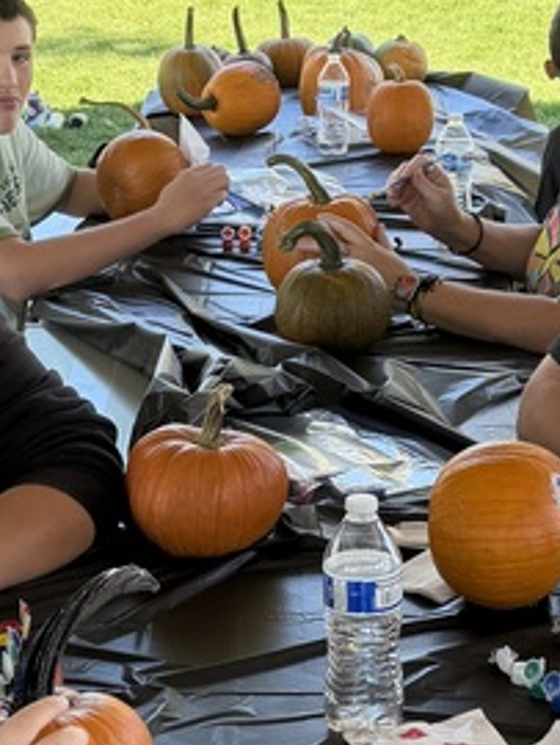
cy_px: 502
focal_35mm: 91
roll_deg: +1.6
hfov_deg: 16.2
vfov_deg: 21.4
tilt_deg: -22.0
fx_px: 1960
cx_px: 177
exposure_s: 1/481
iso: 100
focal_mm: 6.76
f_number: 1.78
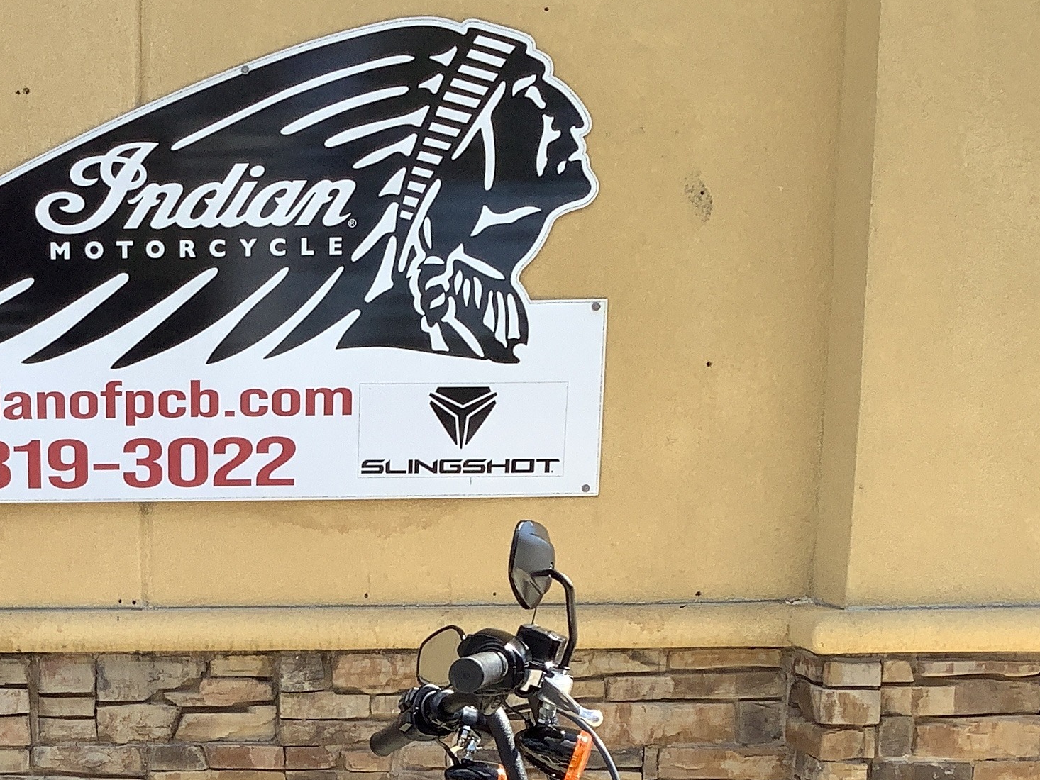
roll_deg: +1.0
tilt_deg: -12.5
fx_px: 2073
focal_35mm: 69
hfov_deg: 27.4
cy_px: 837
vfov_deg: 20.4
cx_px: 153
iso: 25
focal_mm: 3.3
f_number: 2.4
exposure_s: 1/399
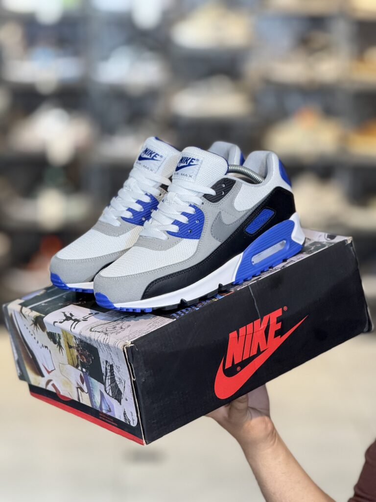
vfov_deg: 16.4
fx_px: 1738
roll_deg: -1.6
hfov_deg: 12.3
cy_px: 251
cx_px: 188
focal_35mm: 120
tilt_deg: -7.8
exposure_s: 1/100
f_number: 2.8
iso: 200
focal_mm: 15.66
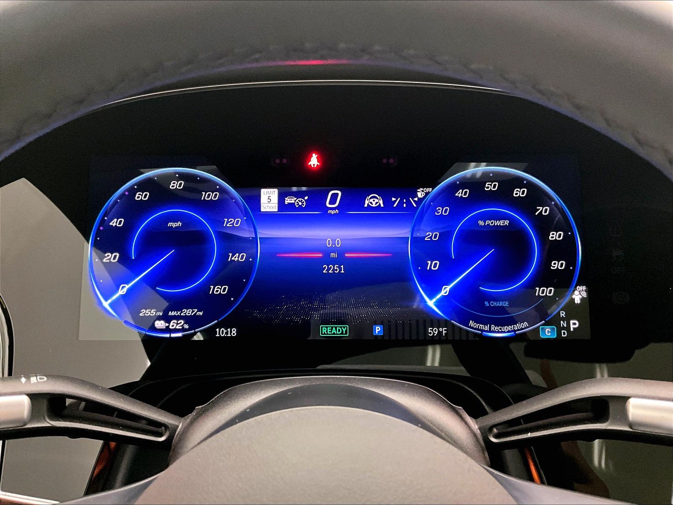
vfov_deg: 48.2
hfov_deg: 61.7
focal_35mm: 29
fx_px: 564
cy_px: 252
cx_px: 336
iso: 500
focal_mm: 3
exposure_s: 1/30
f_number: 1.8
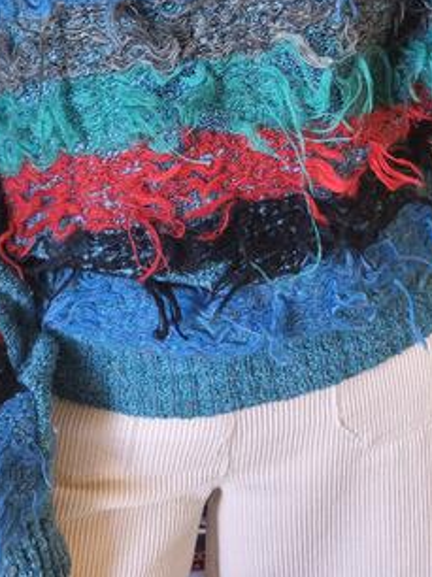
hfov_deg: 28.5
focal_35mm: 51
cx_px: 217
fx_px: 850
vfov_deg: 34.5
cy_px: 15
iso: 160
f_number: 1.8
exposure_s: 1/50
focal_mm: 5.4
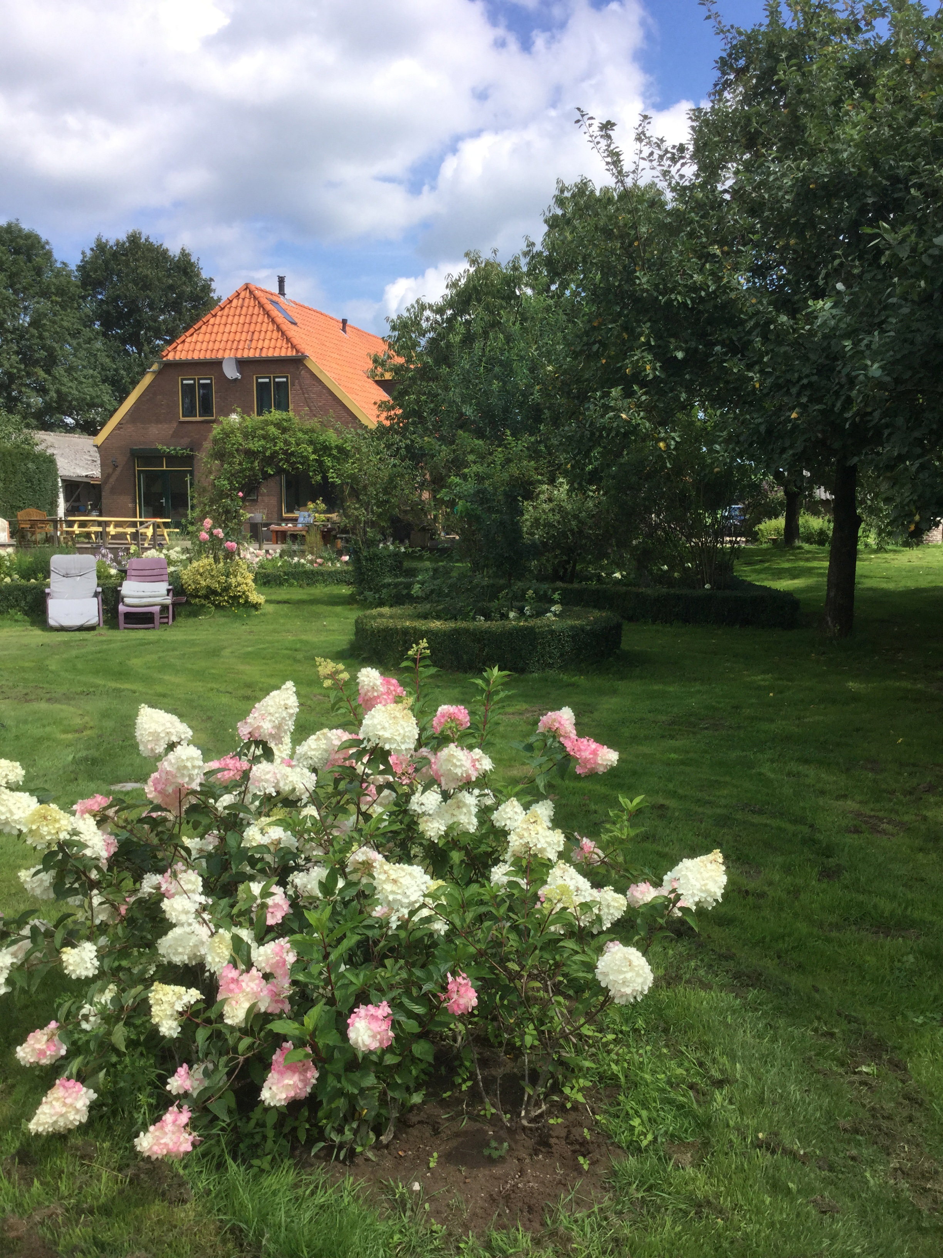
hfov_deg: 45.4
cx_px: 472
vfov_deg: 58.4
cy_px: 629
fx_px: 1126
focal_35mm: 31
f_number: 2.4
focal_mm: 3.3
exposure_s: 1/886
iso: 25
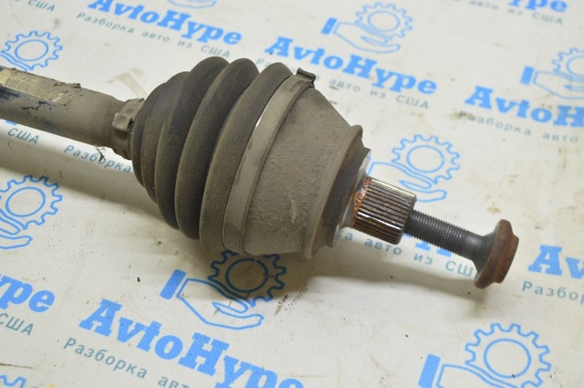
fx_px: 826
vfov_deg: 26.4
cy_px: 194
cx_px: 292
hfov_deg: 38.9
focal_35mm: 51
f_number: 5.6
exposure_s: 1/20
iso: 400
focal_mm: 34
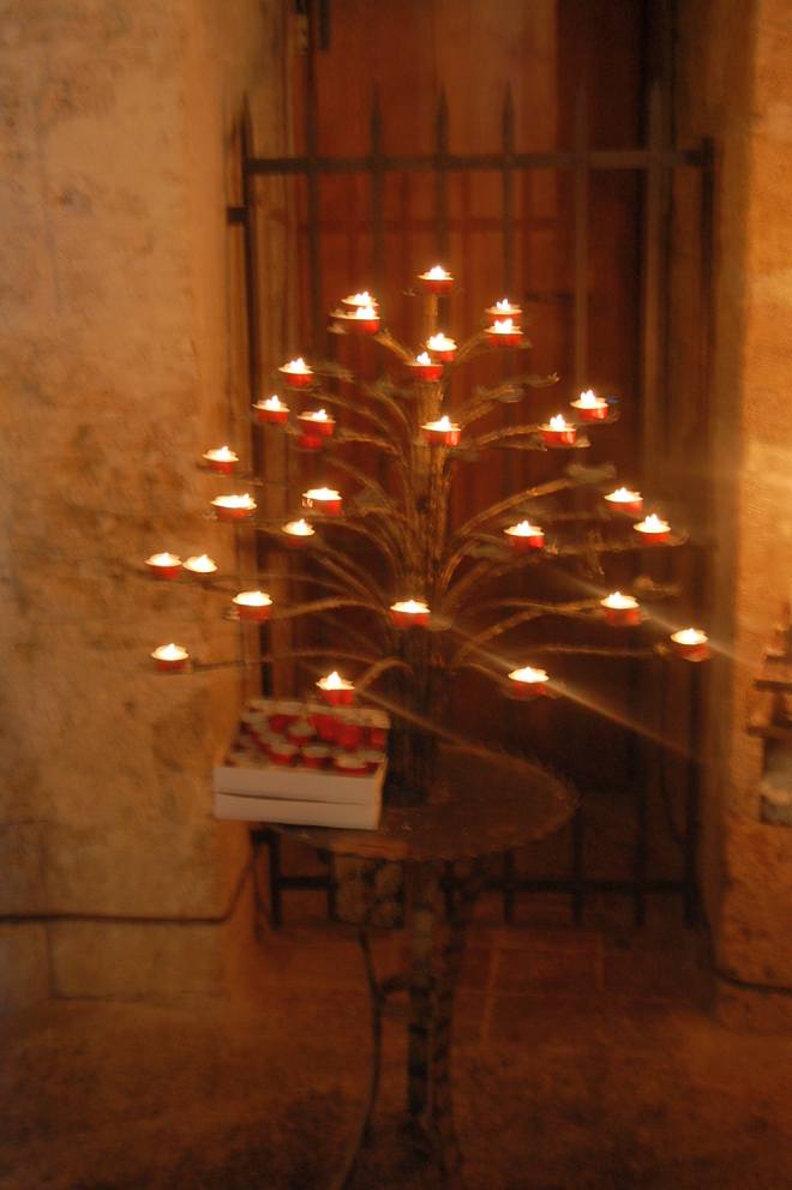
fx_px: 1685
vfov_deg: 38.9
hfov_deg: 26.4
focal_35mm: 51
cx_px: 396
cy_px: 595
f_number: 5.6
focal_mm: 34
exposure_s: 1/6
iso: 800
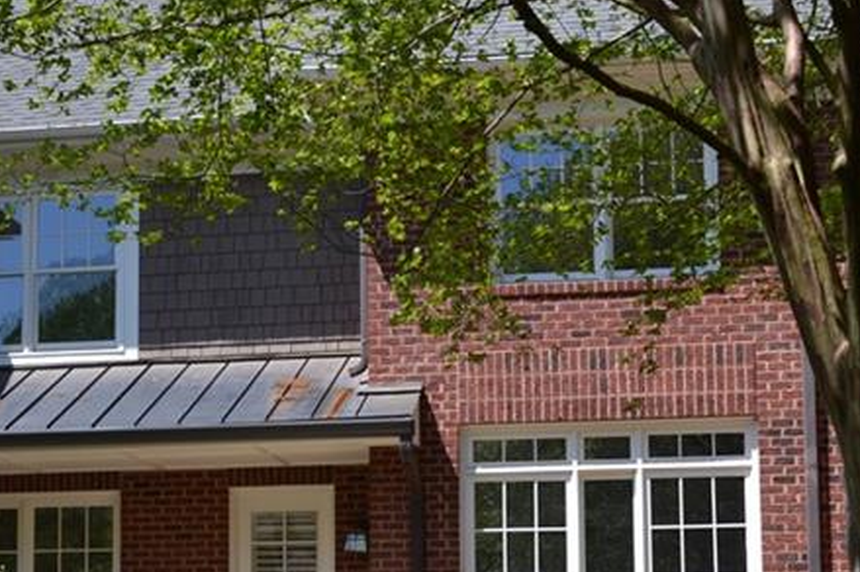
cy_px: 472
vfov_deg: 16.1
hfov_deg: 24.1
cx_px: 264
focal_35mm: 84
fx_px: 2005
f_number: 6.3
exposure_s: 1/160
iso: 100
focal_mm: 24
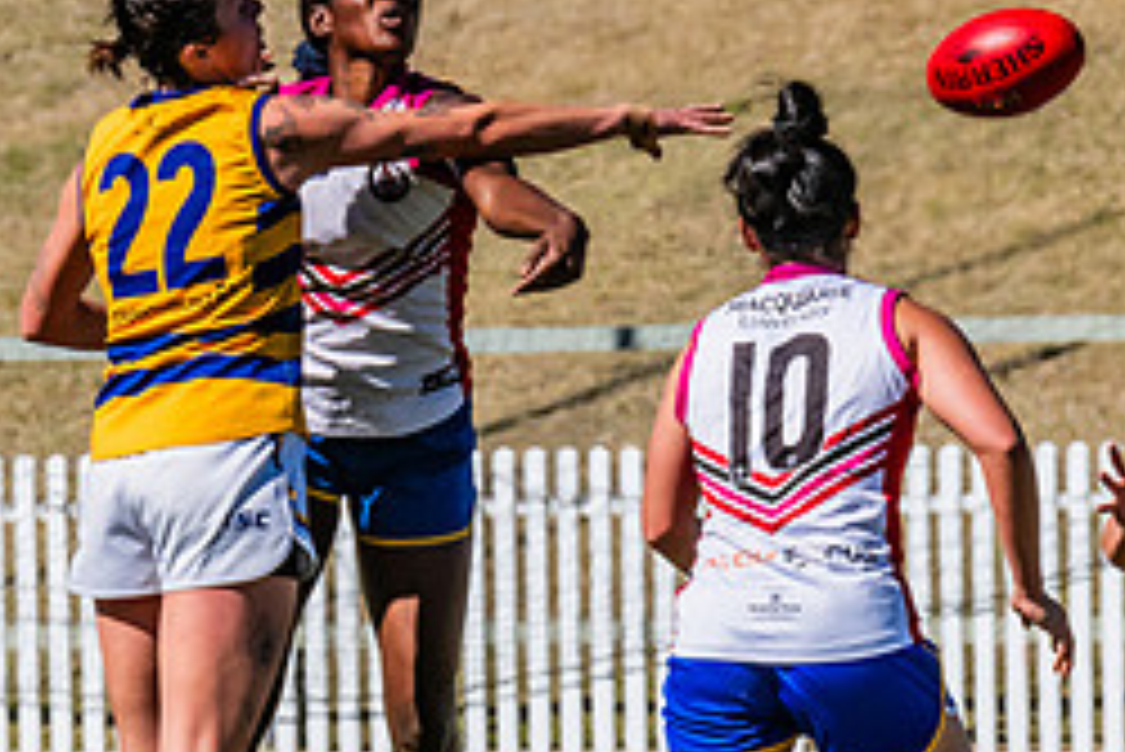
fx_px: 33924
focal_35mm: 1085
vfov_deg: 1.3
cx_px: 740
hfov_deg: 1.9
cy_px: 363
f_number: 14
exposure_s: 1/1600
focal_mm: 330
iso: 800
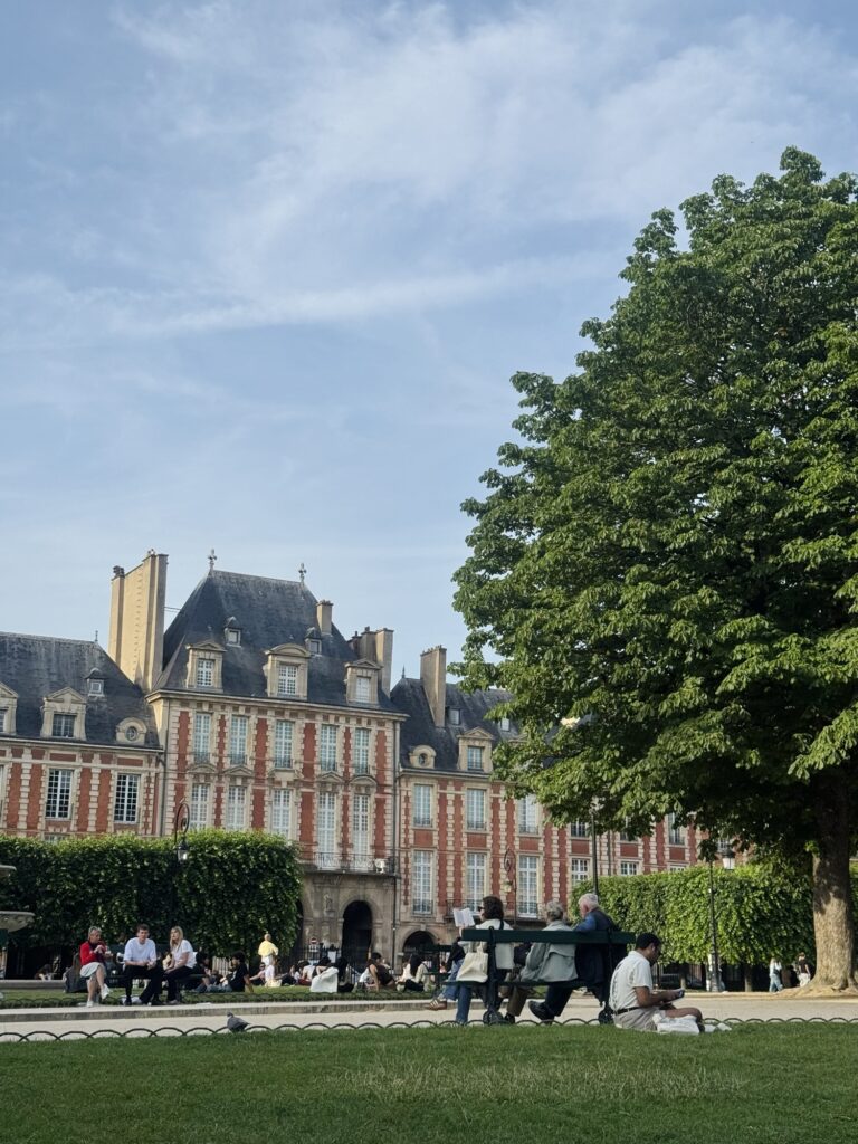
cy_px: 572
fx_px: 1586
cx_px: 429
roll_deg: -0.5
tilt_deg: +14.2
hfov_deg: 30.3
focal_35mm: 48
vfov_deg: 39.7
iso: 64
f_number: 1.78
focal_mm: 6.76
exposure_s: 1/3425
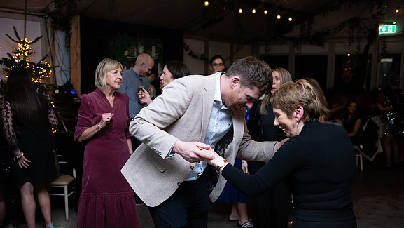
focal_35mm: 40
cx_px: 202
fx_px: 429
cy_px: 134
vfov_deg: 29.7
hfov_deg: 50.5
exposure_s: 1/160
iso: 800
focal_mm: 38
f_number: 3.5
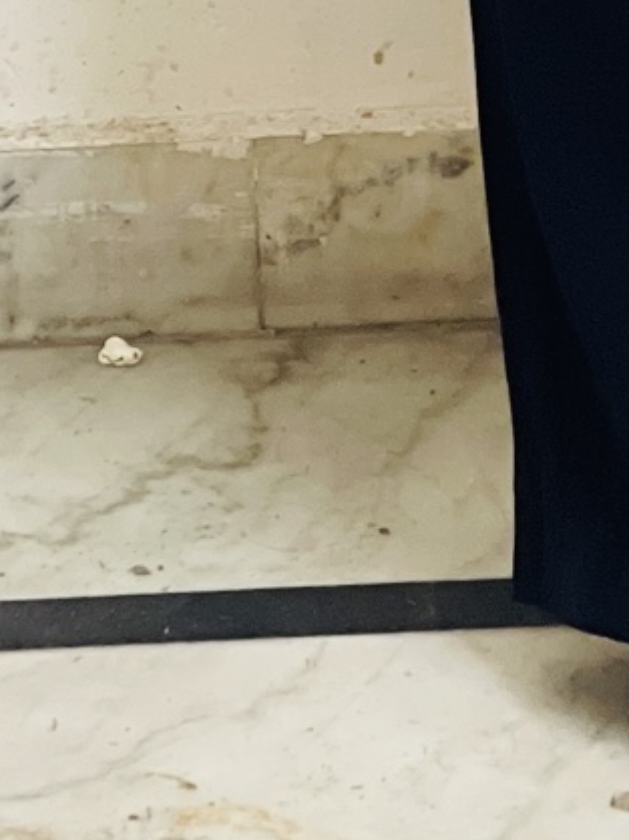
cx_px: 820
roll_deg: +0.5
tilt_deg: -10.5
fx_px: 7494
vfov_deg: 6.1
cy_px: -1149
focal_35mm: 309
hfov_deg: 4.8
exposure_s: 1/33
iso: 160
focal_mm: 7.5
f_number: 2.2
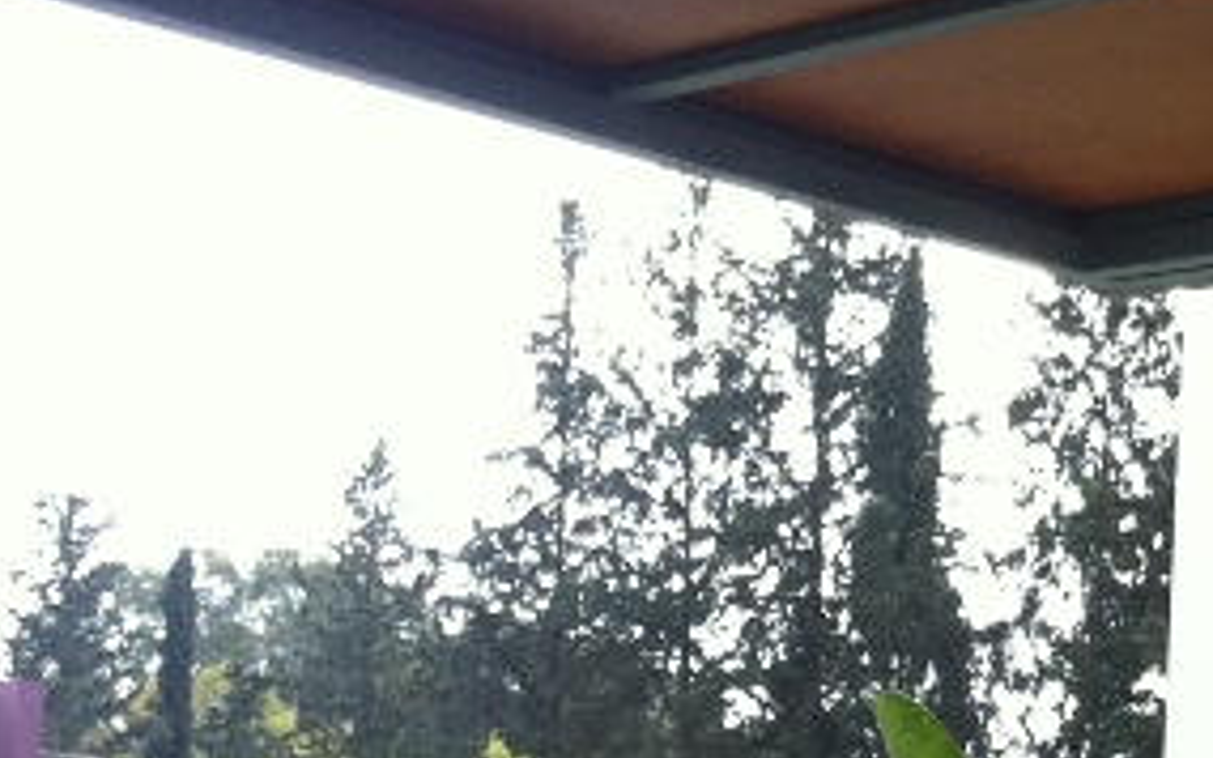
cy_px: 1467
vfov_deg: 9.5
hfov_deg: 15.8
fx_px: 4297
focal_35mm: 130
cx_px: 1166
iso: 80
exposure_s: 1/269
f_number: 2.8
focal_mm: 3.85
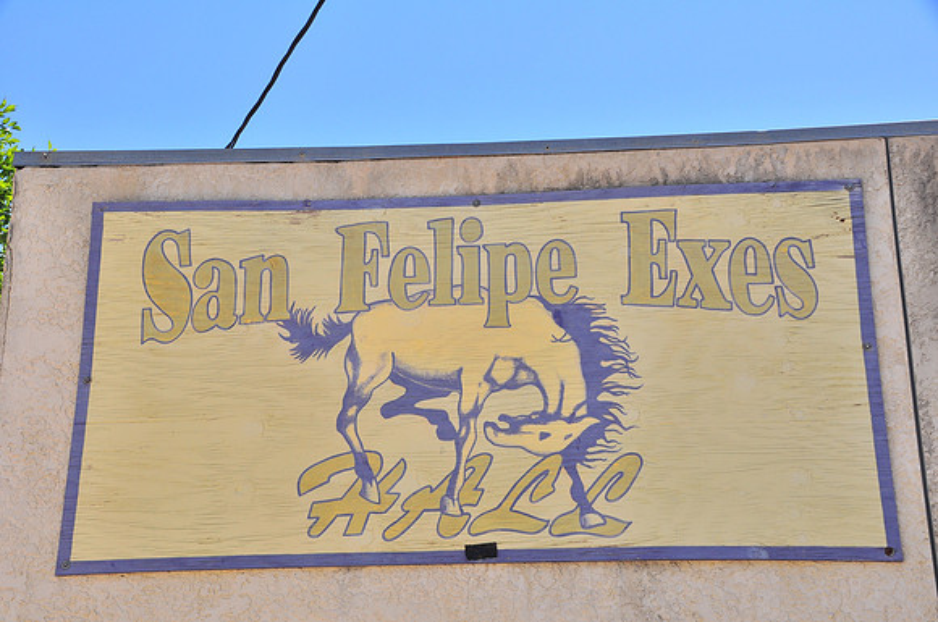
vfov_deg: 20.6
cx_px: 469
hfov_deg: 30.6
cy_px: 311
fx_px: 1717
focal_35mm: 66
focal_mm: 44
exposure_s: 1/125
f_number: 16
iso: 200
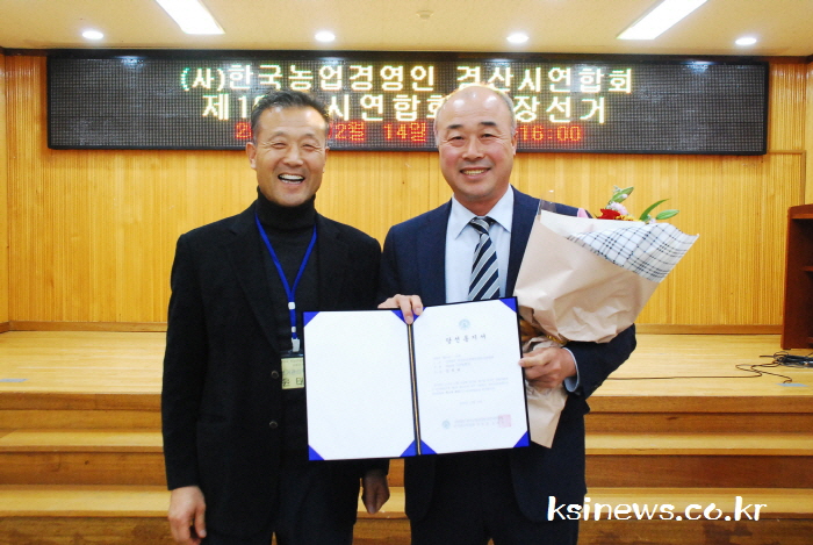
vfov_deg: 41.8
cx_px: 406
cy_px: 272
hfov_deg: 59.4
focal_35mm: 32
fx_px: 712
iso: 1600
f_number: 6.3
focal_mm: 21
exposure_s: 1/60
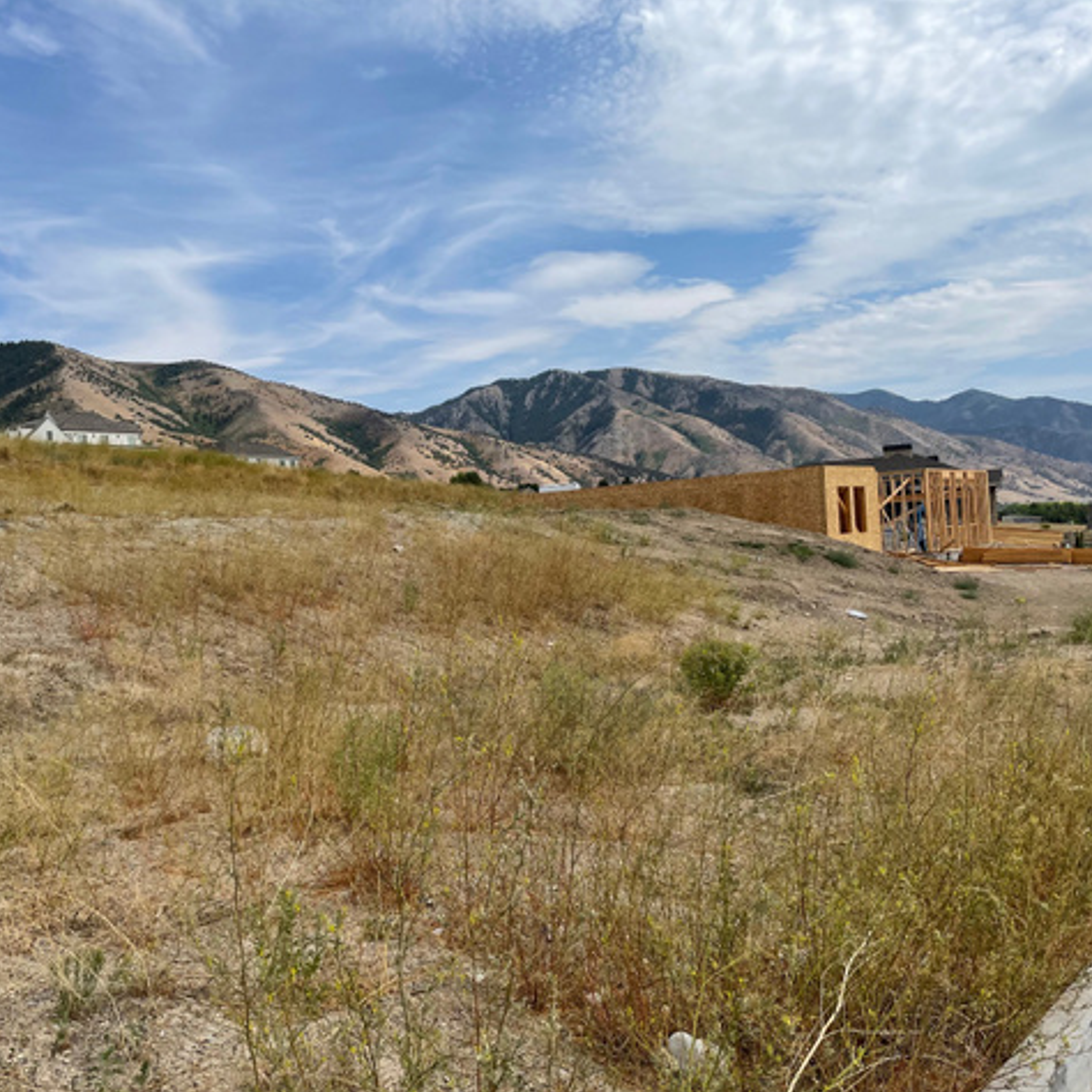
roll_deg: +3.6
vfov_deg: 52.5
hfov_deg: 52.4
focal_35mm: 31
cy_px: 551
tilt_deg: -0.6
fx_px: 1106
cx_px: 488
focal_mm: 4.2
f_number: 1.6
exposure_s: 1/5291
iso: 32
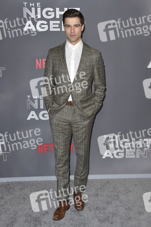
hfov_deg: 29.9
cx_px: 76
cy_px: 114
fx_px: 283
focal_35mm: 45
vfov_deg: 43.6
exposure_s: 1/250
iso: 400
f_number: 6.3
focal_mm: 45
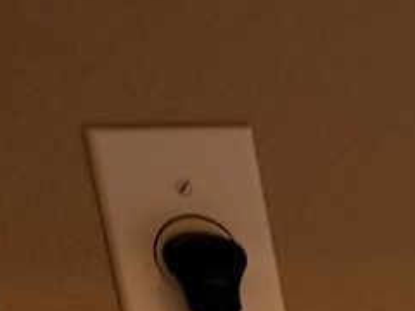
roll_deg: +4.0
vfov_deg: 8.3
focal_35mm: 160
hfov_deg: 9.1
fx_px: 1918
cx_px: 1368
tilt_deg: -19.4
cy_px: 816
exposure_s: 1/60
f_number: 1.78
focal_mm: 6.76
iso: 250
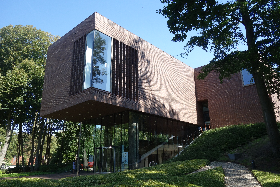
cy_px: 94
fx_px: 218
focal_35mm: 28
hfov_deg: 65.5
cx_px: 140
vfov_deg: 46.4
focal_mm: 10.4
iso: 400
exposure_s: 1/500
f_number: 5.6
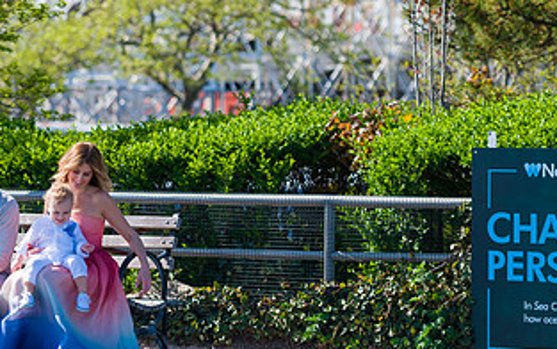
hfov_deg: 10.6
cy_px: 84
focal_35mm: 198
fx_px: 3007
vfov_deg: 6.6
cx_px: 176
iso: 200
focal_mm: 105
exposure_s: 1/2500
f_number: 3.2
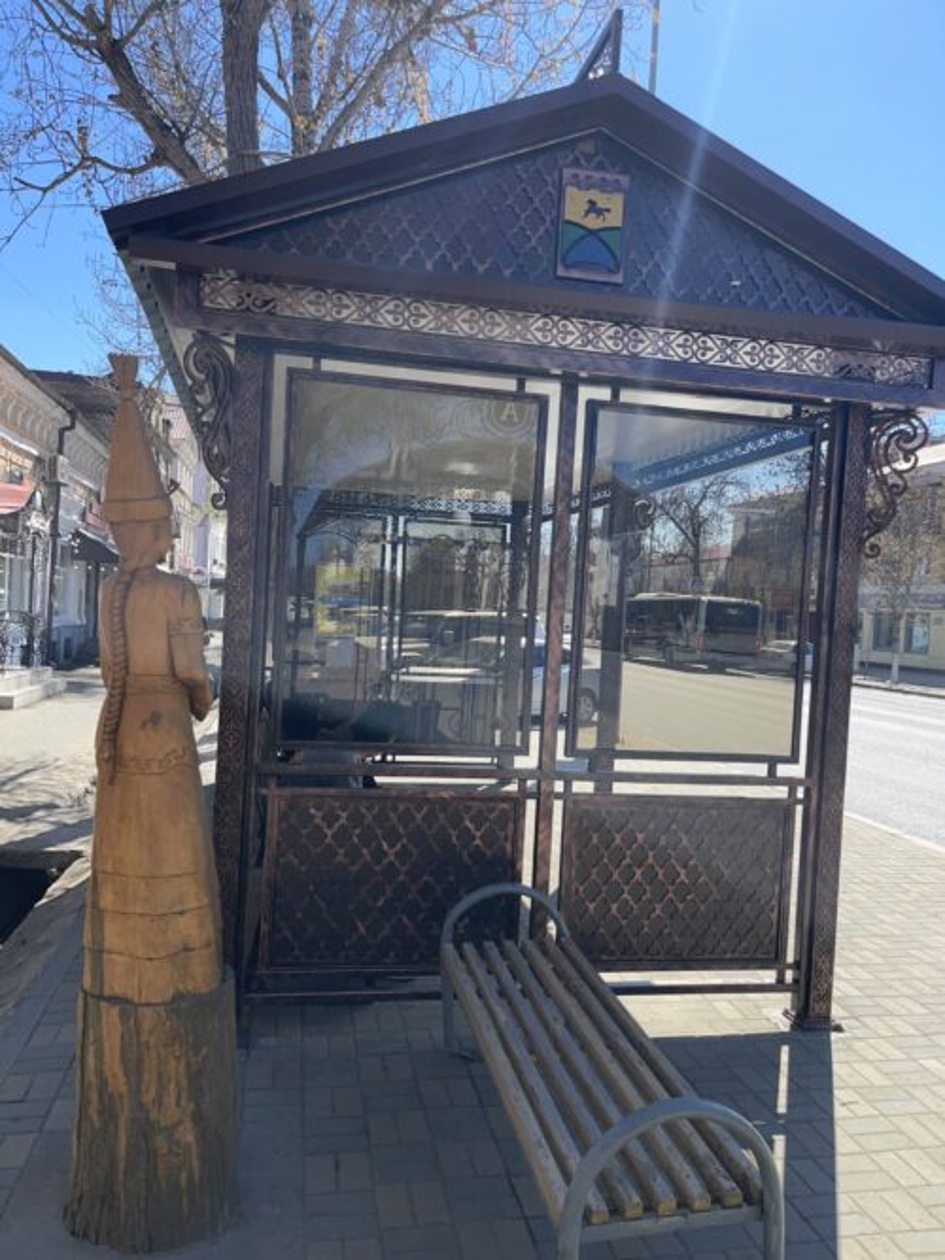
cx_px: 472
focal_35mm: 25
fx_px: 910
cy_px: 630
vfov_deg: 69.4
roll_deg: -3.6
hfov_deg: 54.9
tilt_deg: -2.0
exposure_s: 1/2786
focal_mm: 5.1
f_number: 1.6
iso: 32
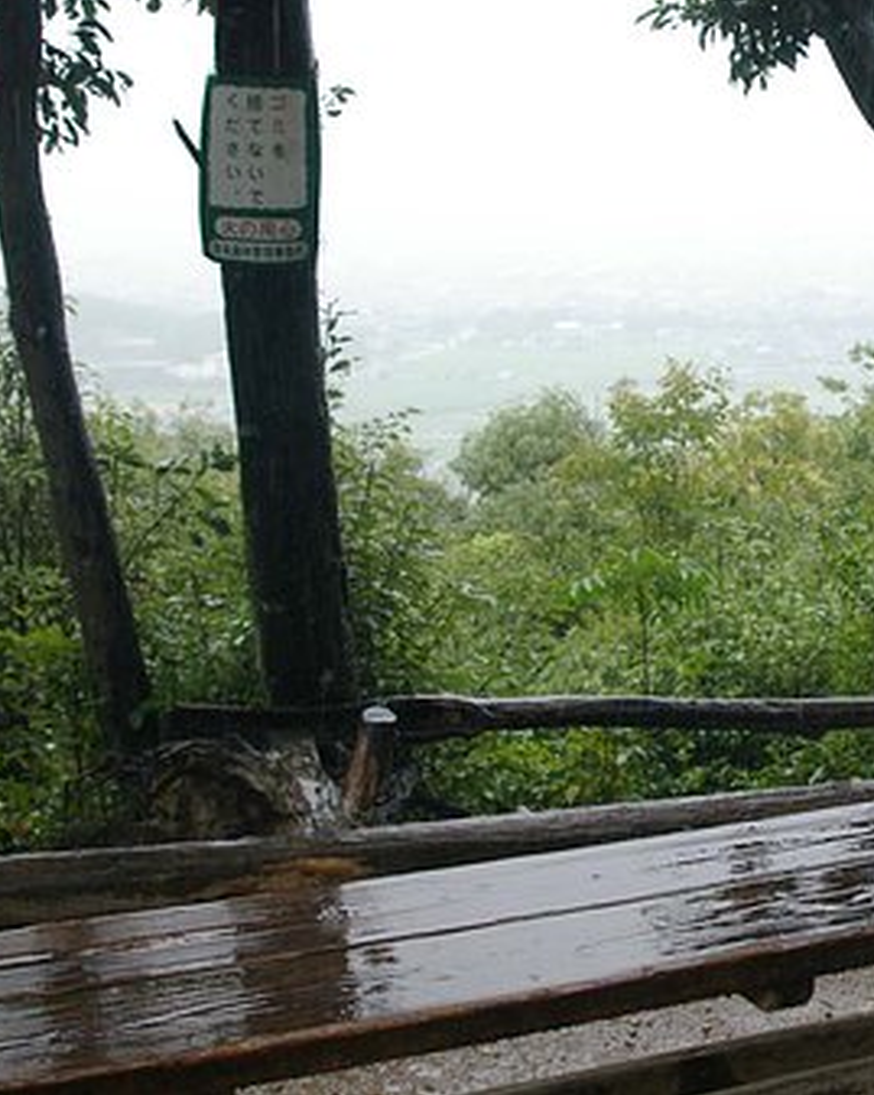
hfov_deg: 24.9
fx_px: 1943
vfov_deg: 31.5
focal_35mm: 60
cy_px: 546
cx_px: 705
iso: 200
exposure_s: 1/125
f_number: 5.6
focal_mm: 28
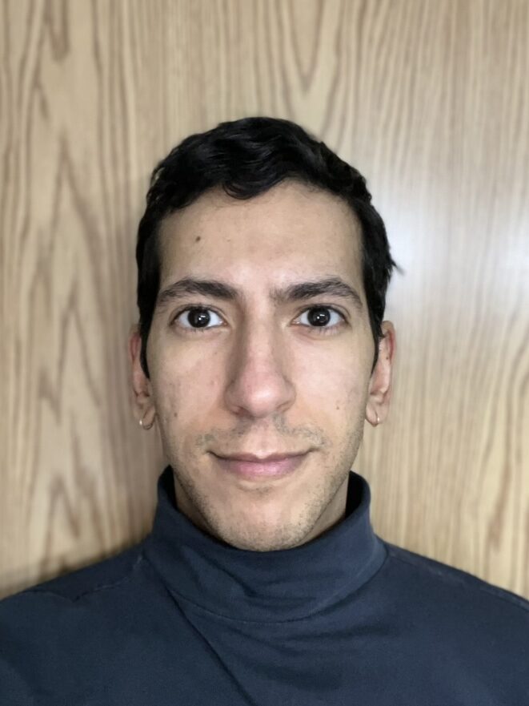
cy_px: 353
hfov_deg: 46.8
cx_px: 264
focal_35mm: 30
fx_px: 611
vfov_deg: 60.0
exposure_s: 1/30
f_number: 2.2
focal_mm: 2.71
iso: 200
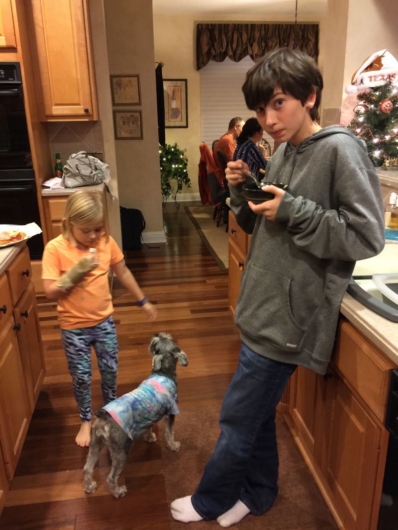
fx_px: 444
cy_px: 265
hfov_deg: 48.2
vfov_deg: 61.6
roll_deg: +1.0
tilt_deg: -18.0
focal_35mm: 29
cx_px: 199
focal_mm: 4.15
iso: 64
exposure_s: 1/4
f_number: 2.2
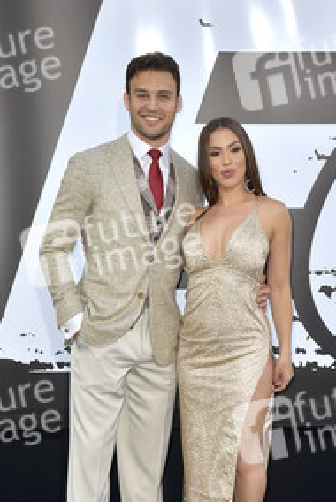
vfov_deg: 43.0
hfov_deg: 29.9
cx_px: 164
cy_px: 334
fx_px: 628
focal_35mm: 45
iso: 250
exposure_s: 1/250
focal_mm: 32
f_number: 6.3
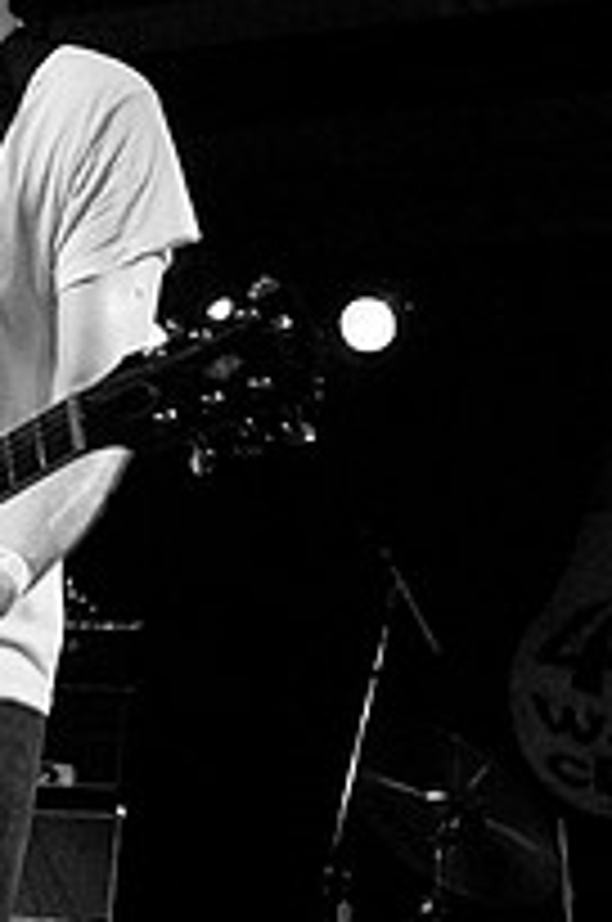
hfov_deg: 20.4
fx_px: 1689
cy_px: 355
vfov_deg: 30.5
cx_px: 169
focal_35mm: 66
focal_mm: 20
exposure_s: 1/50
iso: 800
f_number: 2.8
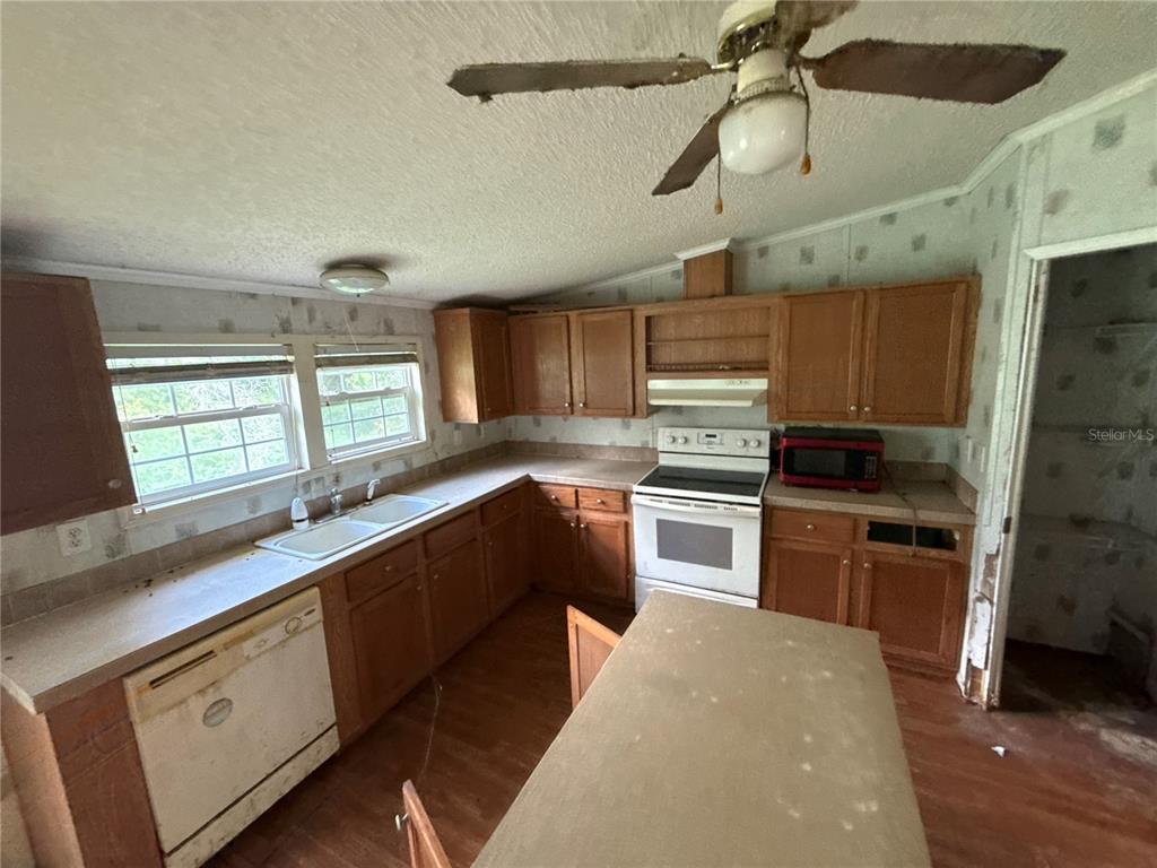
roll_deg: +5.5
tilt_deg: -13.2
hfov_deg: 102.1
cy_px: 434
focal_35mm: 14
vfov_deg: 85.7
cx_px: 578
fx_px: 468
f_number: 2.2
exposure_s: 1/60
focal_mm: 2.22
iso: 800
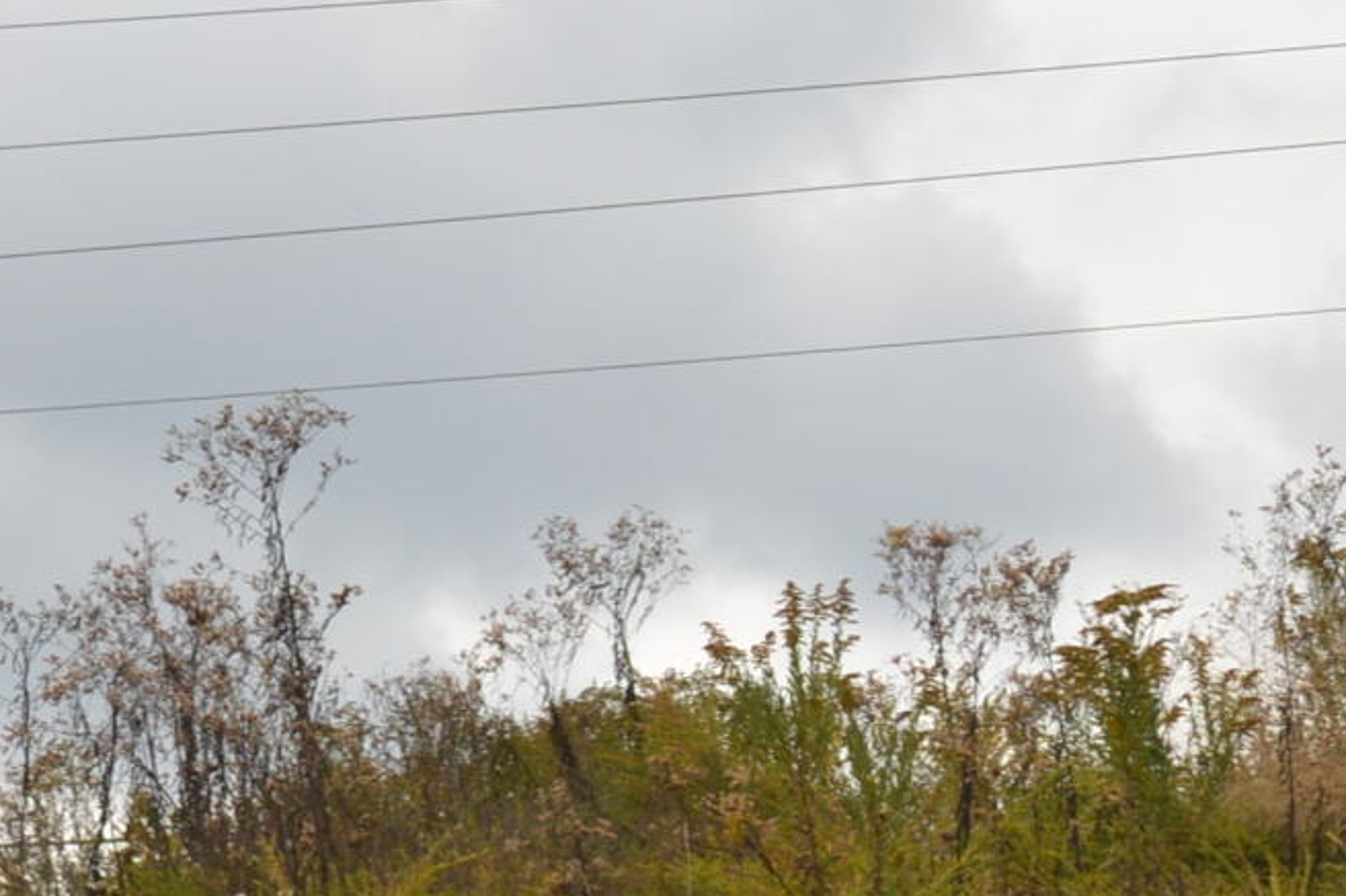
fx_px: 7176
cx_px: 1266
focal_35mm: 192
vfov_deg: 7.1
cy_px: 1007
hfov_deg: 10.6
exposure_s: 1/200
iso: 100
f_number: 8
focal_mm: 28
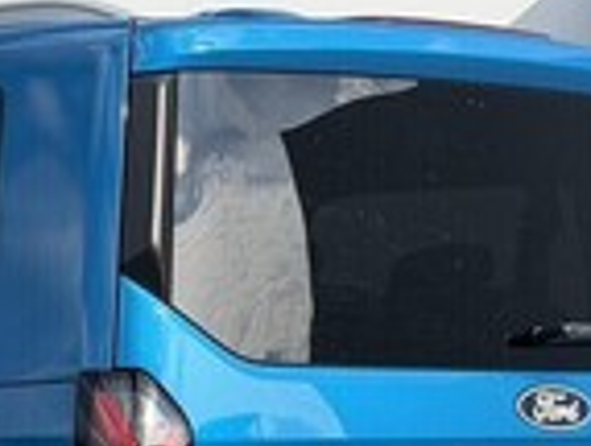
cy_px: 403
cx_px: -132
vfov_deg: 8.1
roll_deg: -0.1
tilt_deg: +1.1
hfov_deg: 10.5
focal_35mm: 184
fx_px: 3149
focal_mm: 6.76
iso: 64
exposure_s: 1/3226
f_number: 1.78
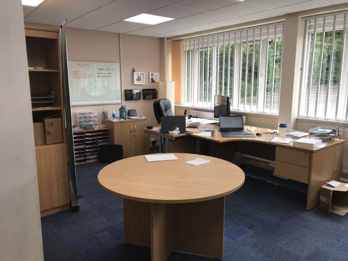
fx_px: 281
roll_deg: +0.4
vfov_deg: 49.7
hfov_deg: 63.4
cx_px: 174
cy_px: 130
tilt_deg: -9.4
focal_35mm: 28
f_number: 1.8
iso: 20
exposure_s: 1/115
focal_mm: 3.99
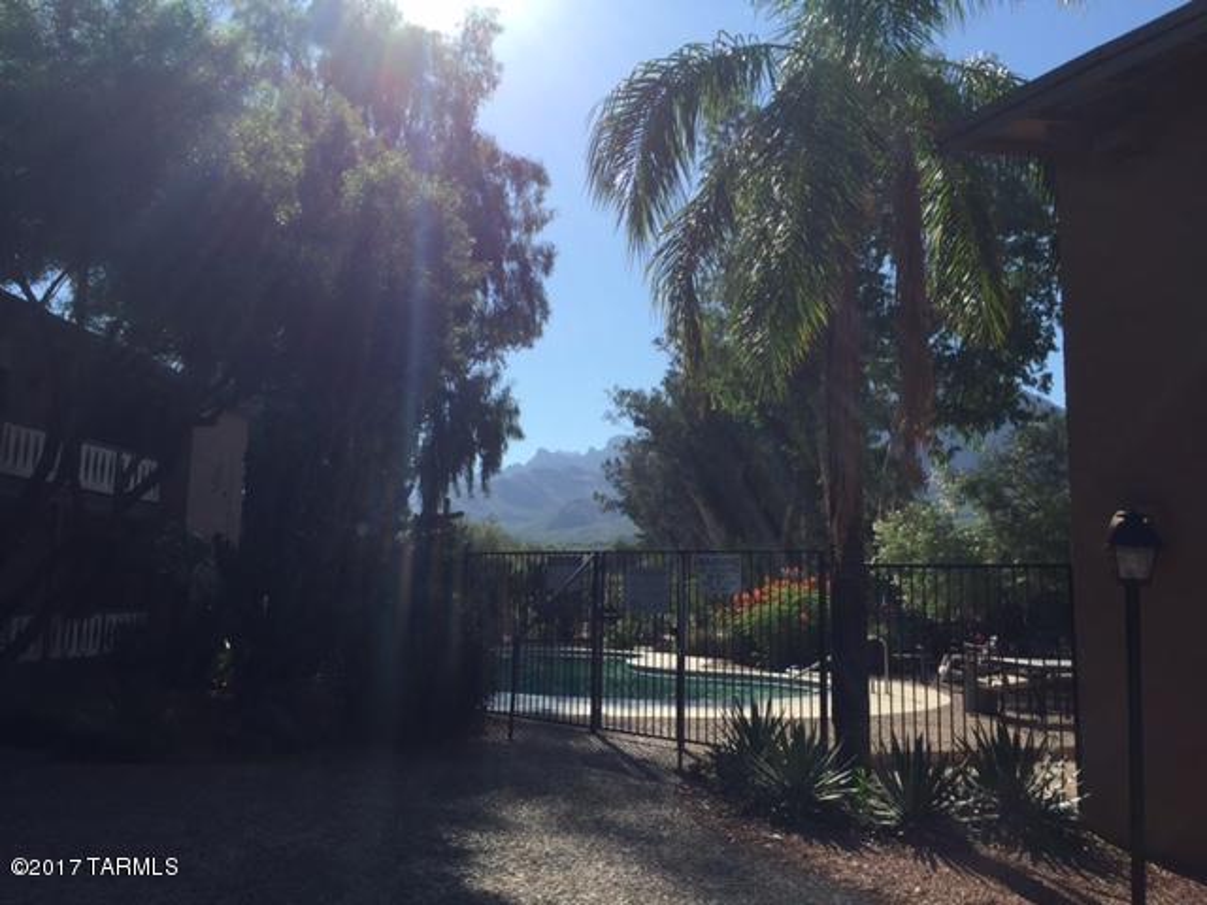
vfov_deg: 48.2
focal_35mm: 29
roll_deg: -0.6
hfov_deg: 61.7
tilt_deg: +8.9
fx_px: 1011
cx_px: 604
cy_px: 452
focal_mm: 4.15
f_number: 2.2
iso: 32
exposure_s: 1/2475
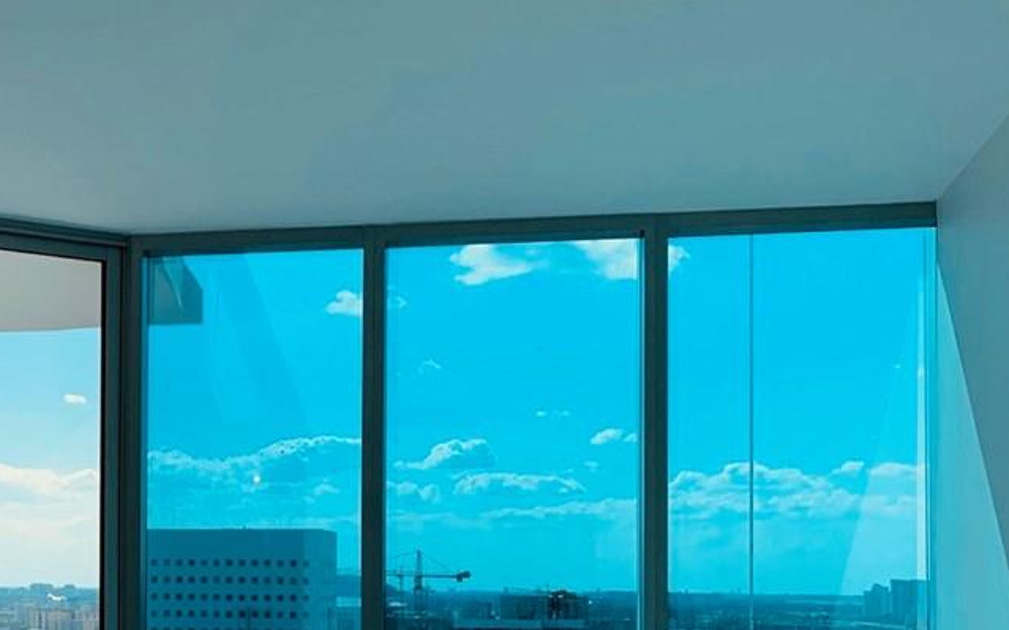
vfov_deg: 18.6
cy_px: 557
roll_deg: -0.7
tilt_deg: +1.3
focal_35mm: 69
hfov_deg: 27.8
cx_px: -30
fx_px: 1897
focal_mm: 4.25
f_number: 1.8
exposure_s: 1/911
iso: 25
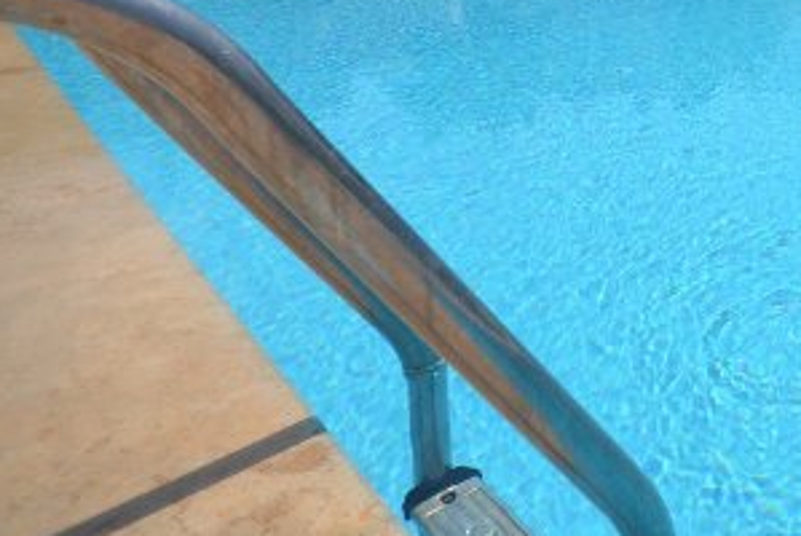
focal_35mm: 64
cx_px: 1002
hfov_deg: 27.1
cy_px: -102
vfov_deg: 20.0
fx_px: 1425
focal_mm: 16
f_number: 11
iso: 100
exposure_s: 1/500
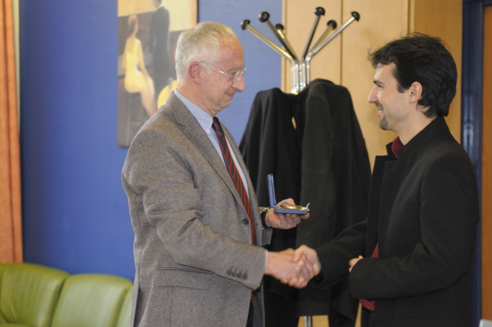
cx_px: 246
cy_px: 164
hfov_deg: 24.6
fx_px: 1126
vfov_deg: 16.5
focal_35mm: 82
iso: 2000
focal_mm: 55
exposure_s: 1/30
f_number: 2.8
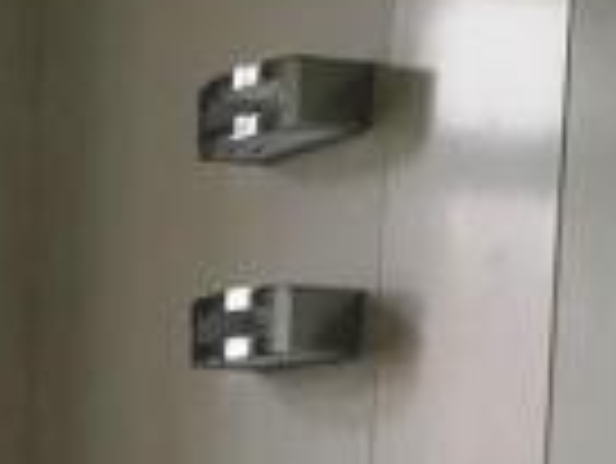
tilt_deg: -6.6
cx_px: -43
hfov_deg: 15.6
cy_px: 777
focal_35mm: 123
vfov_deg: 11.4
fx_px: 2191
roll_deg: -1.3
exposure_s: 1/33
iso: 50
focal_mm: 4.15
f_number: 2.2
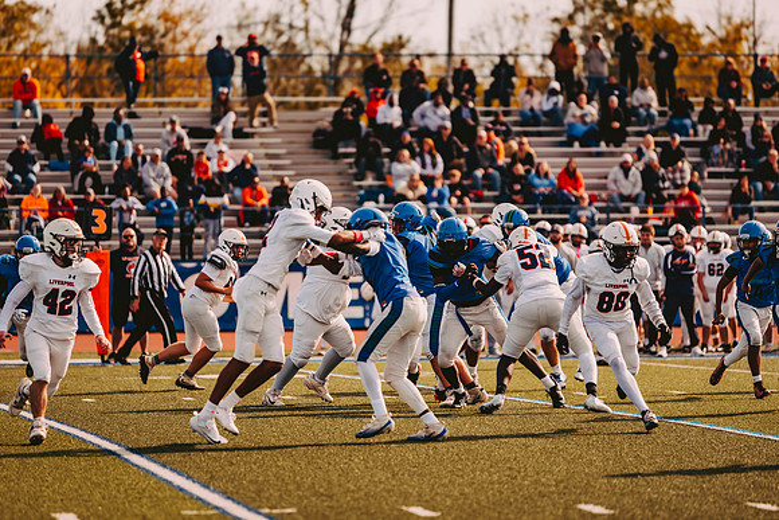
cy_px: 260
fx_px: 4329
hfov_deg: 10.3
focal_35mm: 200
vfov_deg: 6.9
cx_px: 390
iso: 160
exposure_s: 1/1600
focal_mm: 200
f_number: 2.8
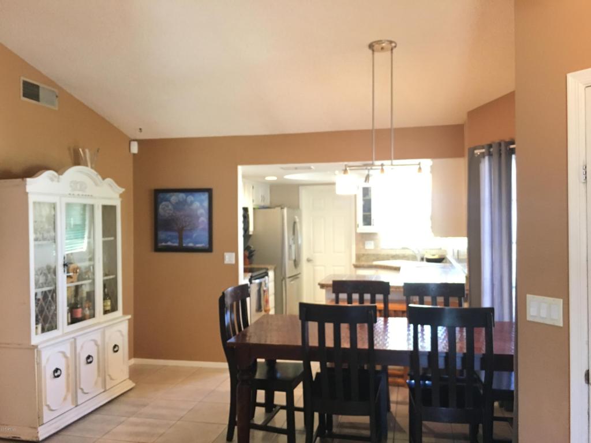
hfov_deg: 61.7
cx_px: 296
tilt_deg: +1.9
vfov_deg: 48.2
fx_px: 495
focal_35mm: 29
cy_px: 222
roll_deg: +0.8
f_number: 2.2
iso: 200
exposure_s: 1/30
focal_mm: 4.15
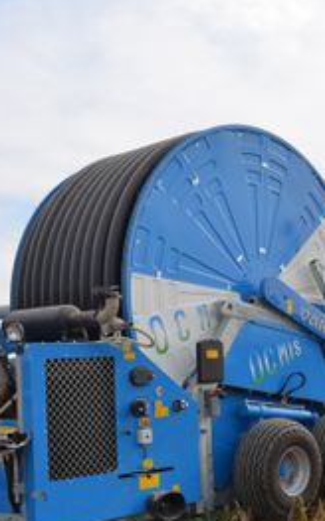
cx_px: 172
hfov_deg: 22.3
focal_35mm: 58
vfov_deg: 35.0
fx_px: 823
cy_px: 322
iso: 100
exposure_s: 1/200
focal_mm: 20
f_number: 9
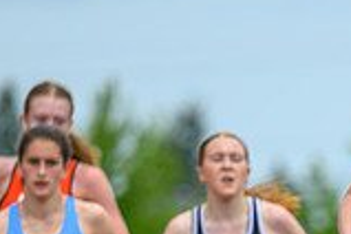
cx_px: 449
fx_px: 7770
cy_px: 329
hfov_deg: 2.6
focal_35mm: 797
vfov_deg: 1.7
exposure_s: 1/1600
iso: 125
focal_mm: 185
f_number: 3.2
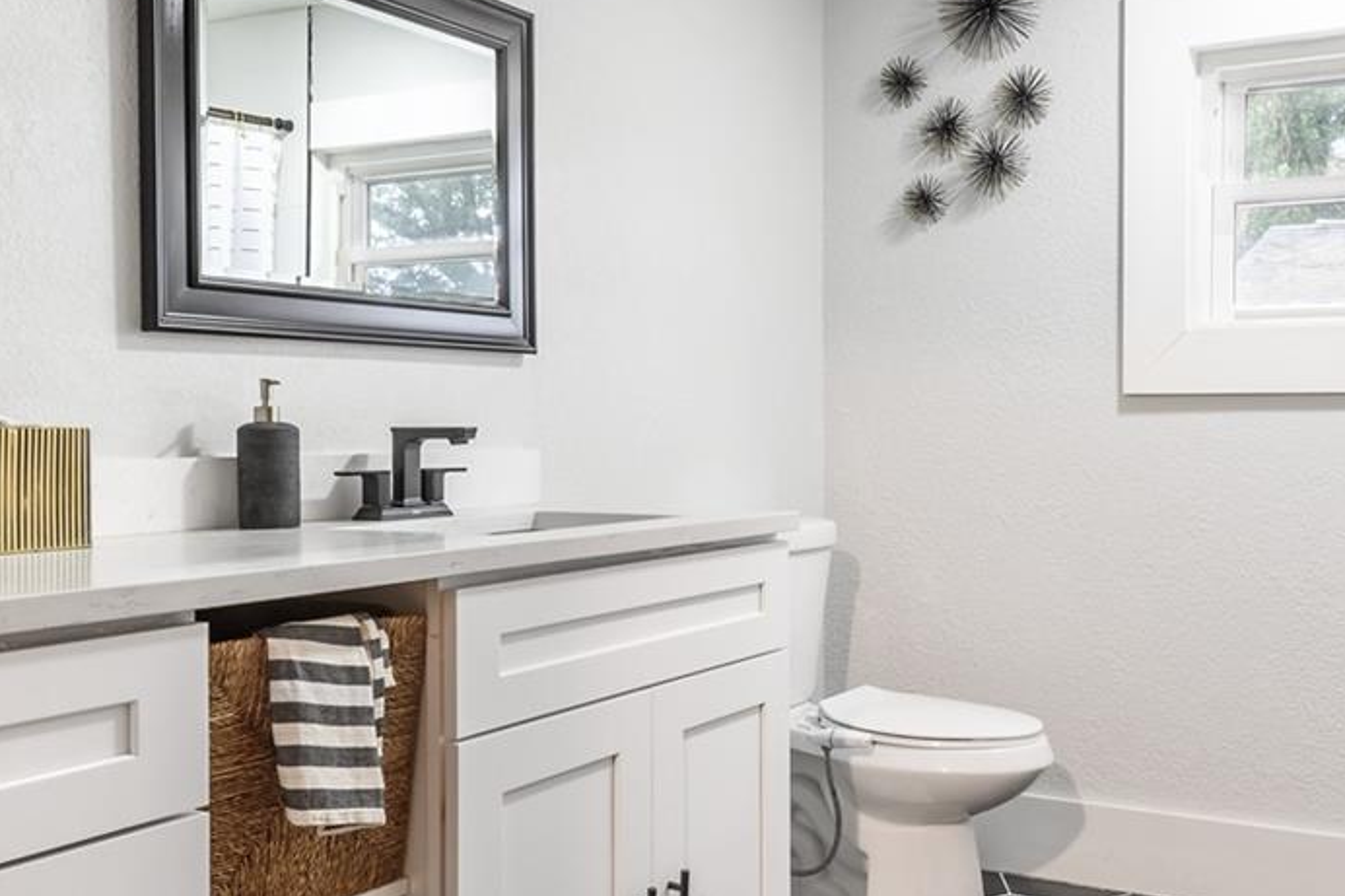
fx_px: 1382
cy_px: 448
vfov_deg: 35.9
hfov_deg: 51.4
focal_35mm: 37
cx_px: 834
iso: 320
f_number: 10
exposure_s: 1.3
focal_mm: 16
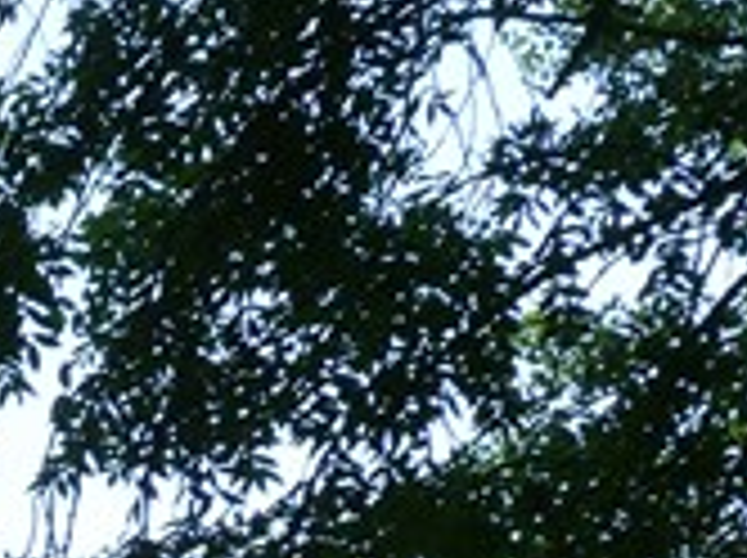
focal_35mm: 275
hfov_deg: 6.8
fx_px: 5926
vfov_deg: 5.3
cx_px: -999
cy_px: 1184
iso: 80
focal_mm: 10.2
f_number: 4.5
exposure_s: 1/200
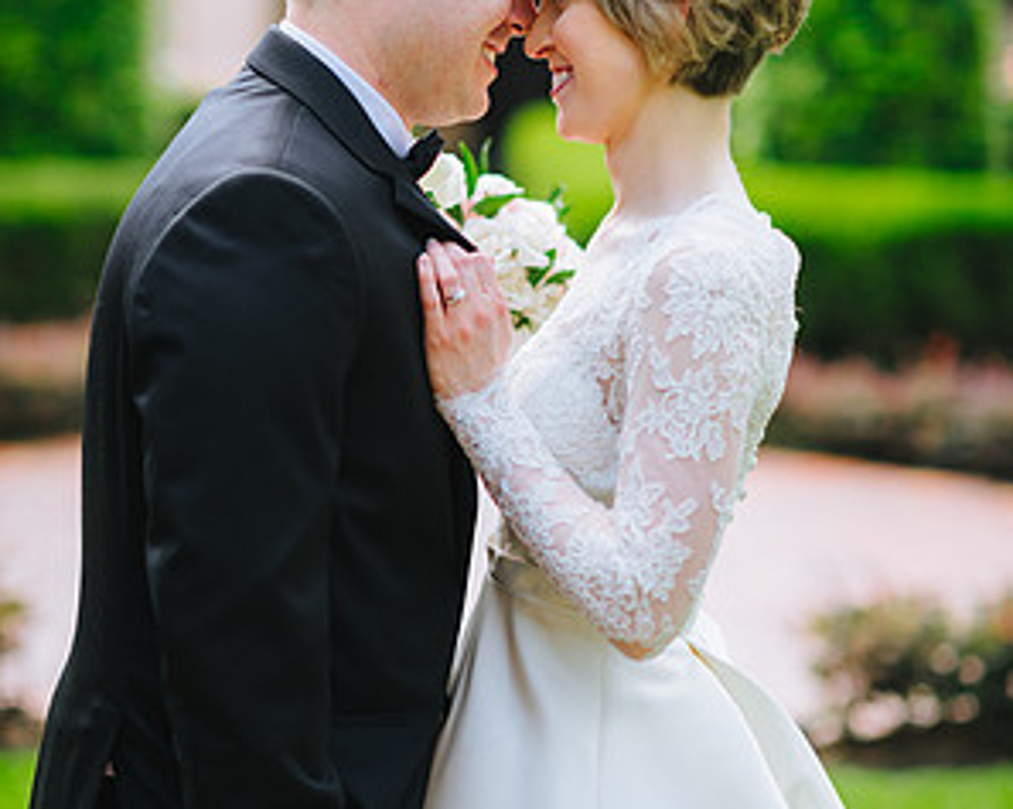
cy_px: 328
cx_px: 508
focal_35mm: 121
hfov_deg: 15.9
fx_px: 3624
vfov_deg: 12.7
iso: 100
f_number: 2
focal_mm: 85
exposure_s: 1/500
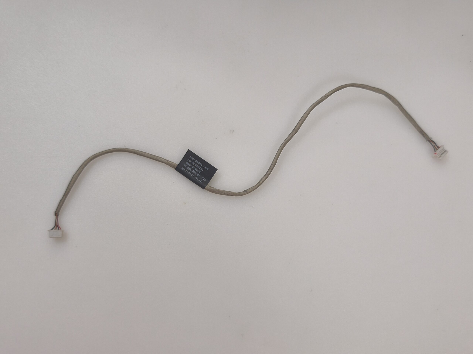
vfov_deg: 40.7
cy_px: 177
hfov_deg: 52.6
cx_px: 236
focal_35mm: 35
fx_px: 478
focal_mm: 6.57
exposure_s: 1/50
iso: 320
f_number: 1.6
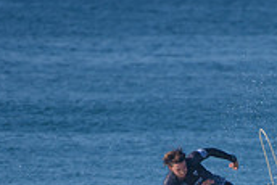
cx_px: 240
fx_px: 12953
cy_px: 295
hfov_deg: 1.2
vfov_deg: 0.8
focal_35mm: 1682
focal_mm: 500
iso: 200
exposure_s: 1/2000
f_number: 5.6
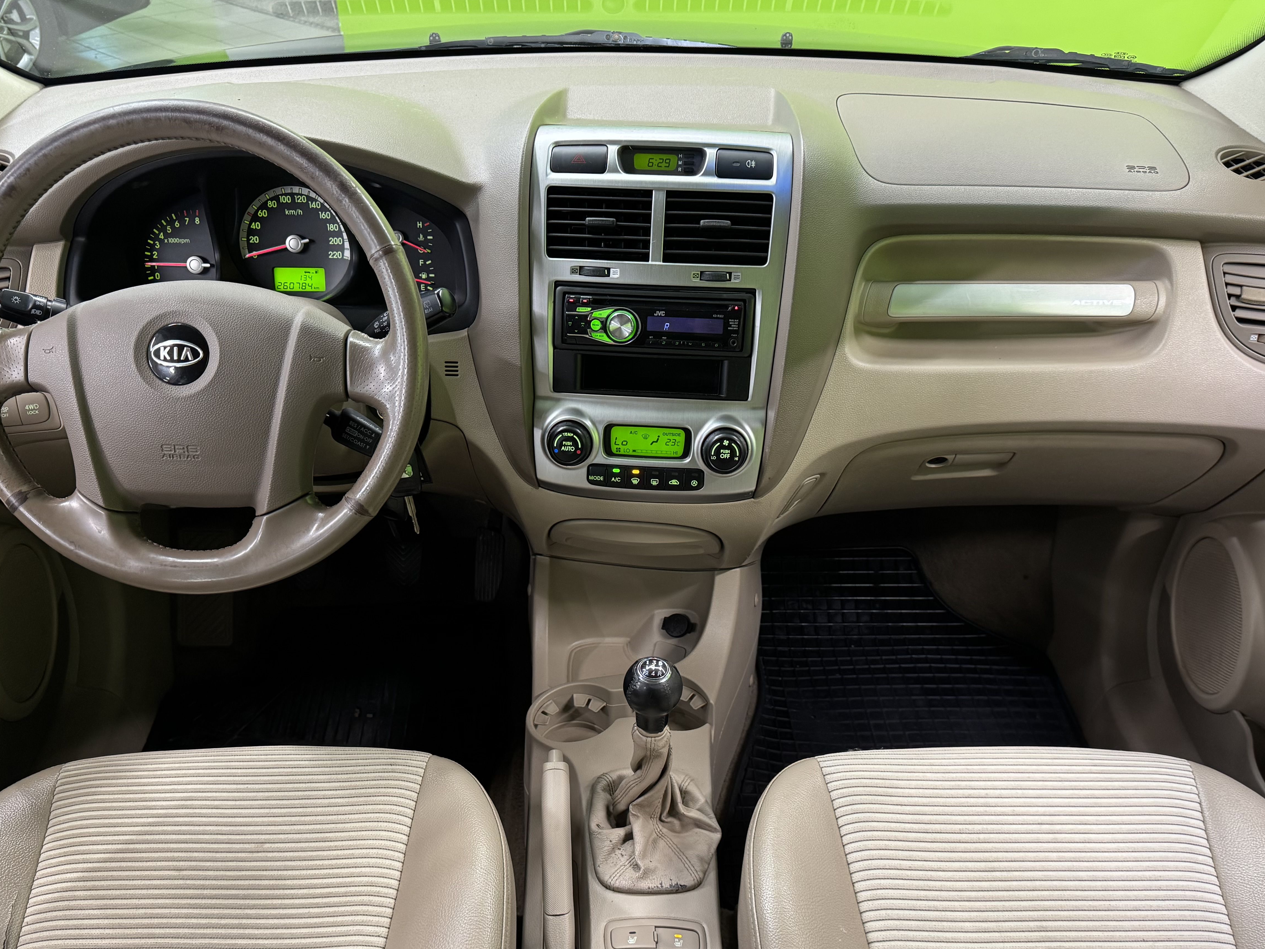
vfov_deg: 46.4
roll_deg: +0.7
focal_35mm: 30
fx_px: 1096
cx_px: 617
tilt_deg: -37.8
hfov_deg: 60.0
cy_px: 588
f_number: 1.78
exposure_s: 1/50
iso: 250
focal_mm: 6.76
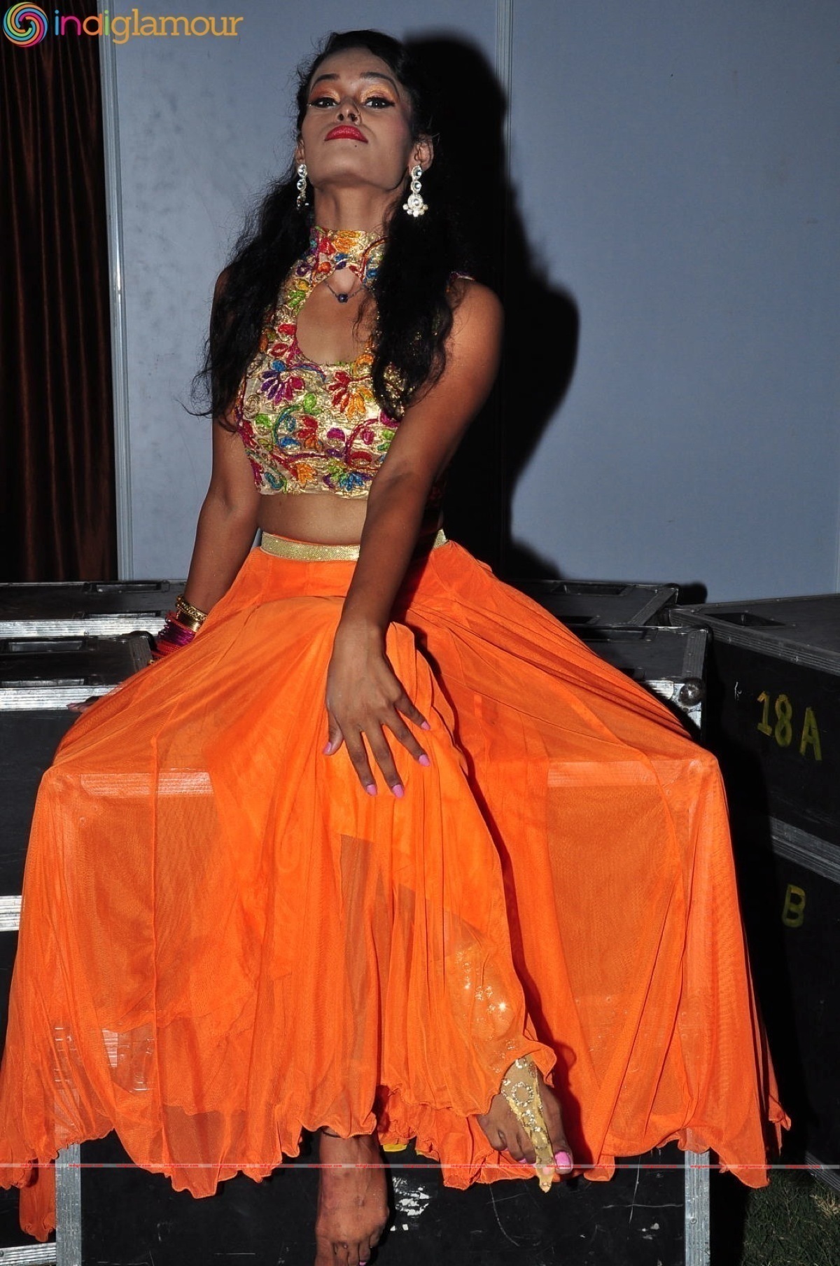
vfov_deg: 37.9
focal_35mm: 52
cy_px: 633
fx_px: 1843
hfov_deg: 25.7
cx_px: 420
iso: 400
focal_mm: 35
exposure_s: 1/125
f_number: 10
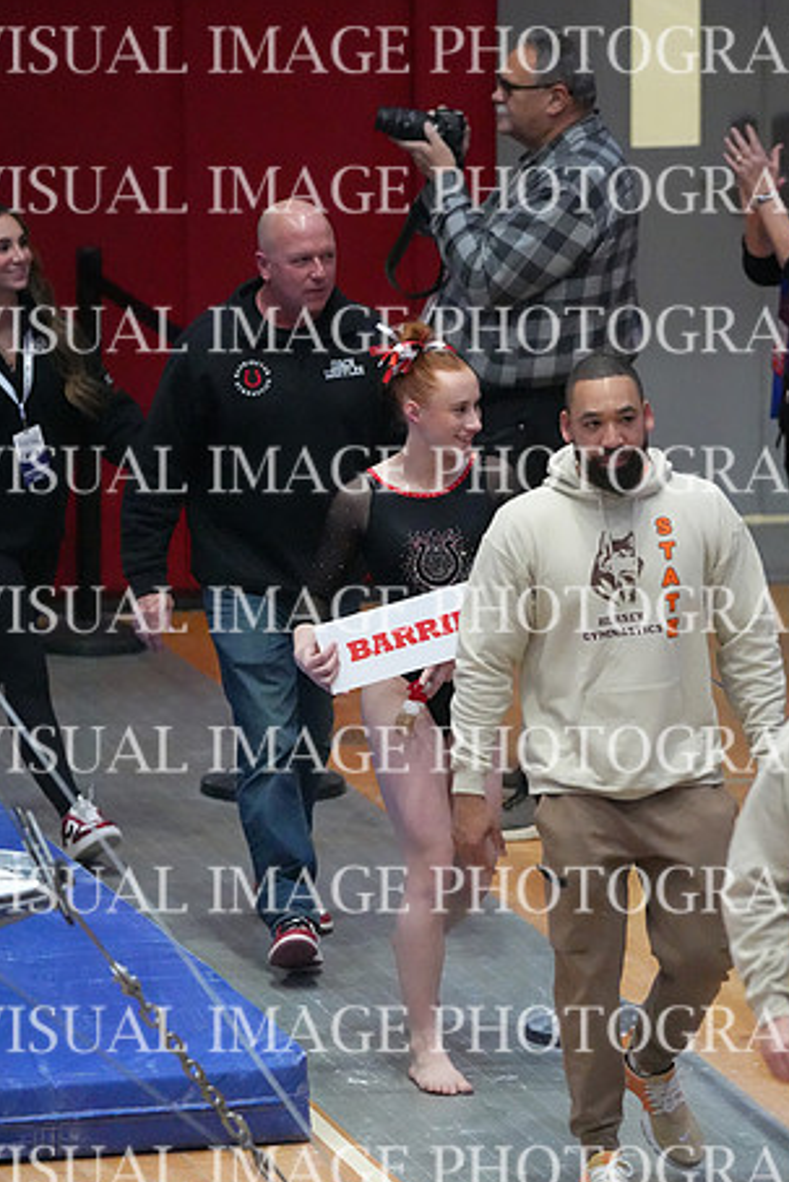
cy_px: 680
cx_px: 413
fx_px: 12581
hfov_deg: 3.6
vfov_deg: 5.4
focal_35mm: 383
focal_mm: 300
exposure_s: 1/1600
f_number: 3.5
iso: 20000
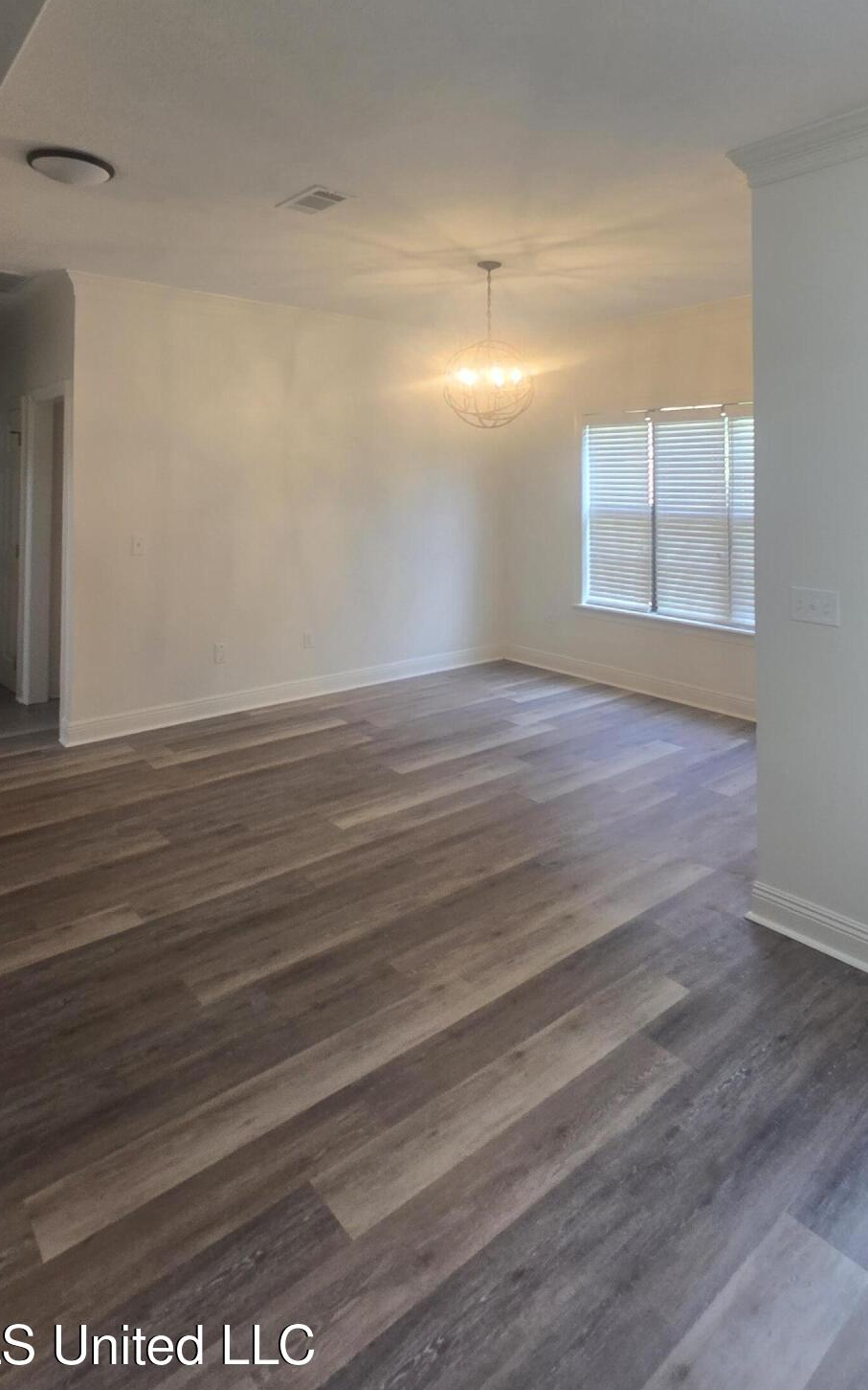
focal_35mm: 19
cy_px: 475
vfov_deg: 85.2
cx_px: 466
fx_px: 719
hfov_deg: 62.2
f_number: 2.2
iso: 100
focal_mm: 2.2
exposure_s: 1/60
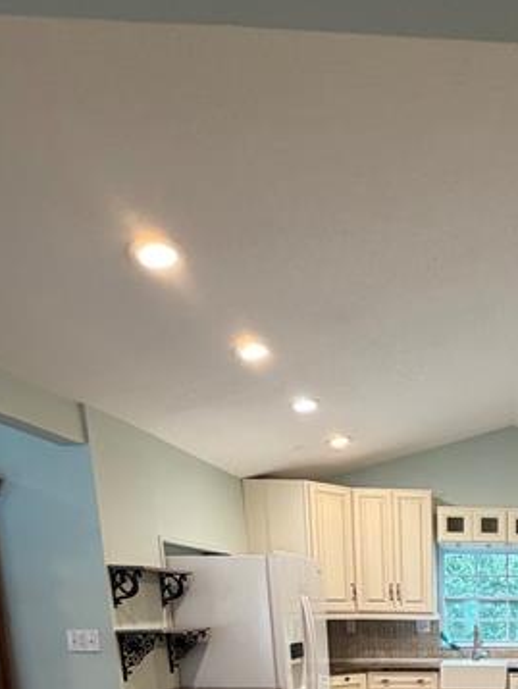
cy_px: 720
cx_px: 535
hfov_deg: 40.2
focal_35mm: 30
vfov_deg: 47.4
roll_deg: -0.1
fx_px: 598
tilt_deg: -10.5
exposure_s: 1/60
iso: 250
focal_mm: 2.22
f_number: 2.2
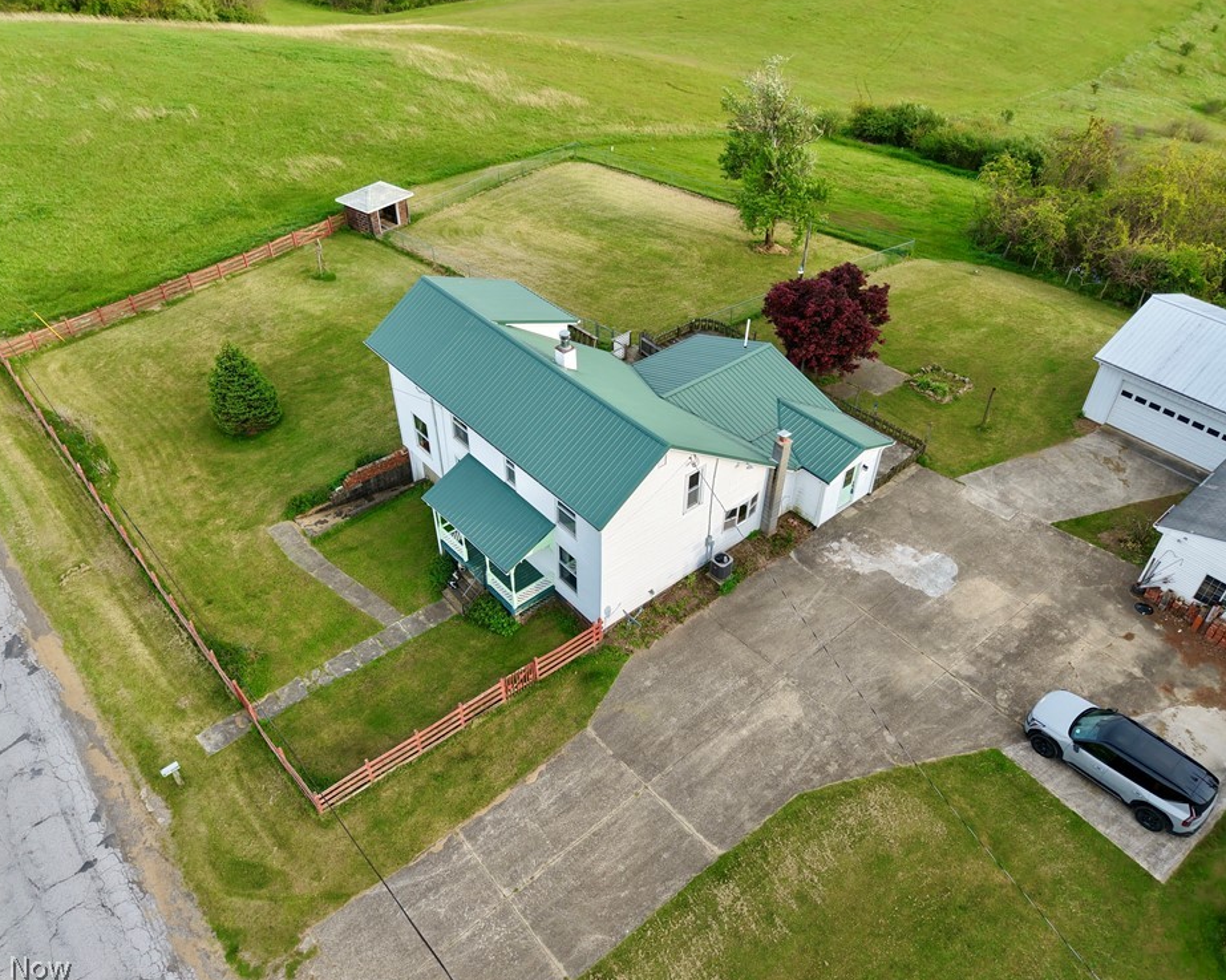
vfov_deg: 54.9
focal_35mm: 26
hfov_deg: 66.0
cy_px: 479
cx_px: 612
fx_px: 943
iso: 100
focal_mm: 8.67
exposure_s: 1/500
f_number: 1.8
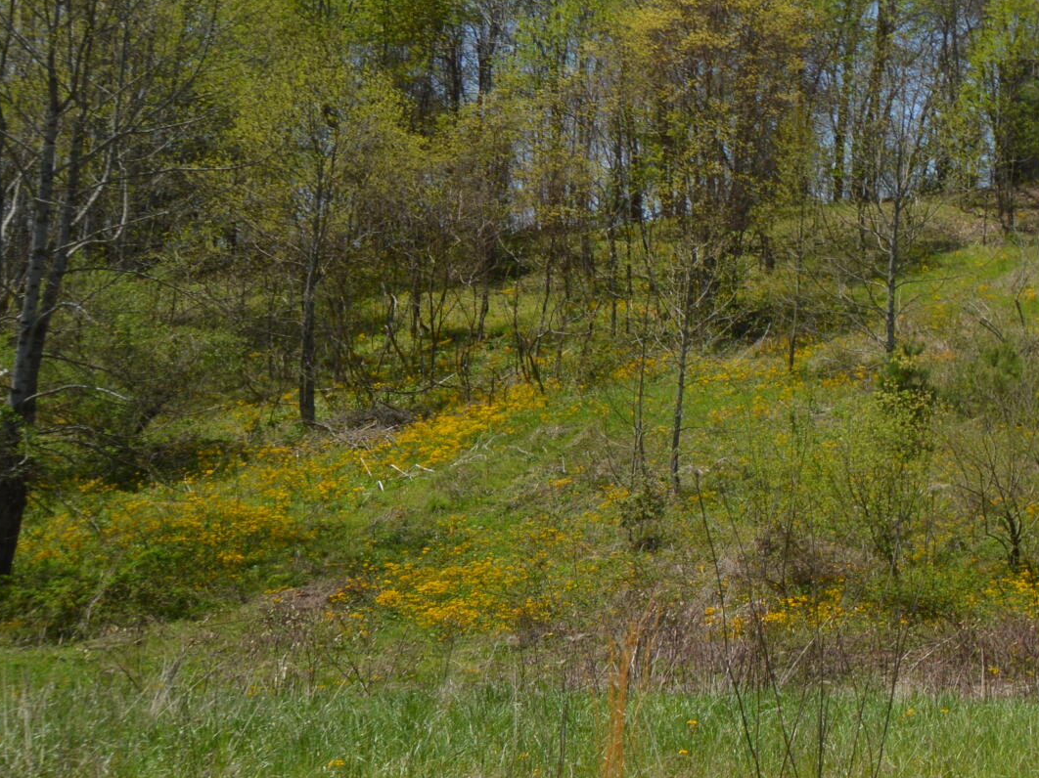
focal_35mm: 57
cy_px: 268
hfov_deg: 28.6
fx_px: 1710
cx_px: 1296
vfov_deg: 25.5
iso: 100
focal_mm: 14
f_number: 8
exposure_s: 1/250
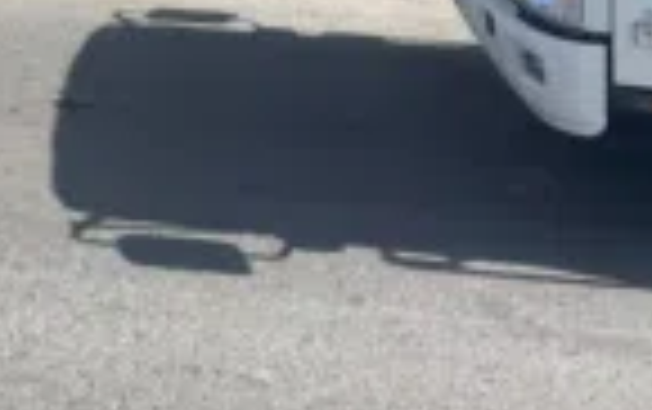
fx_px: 1352
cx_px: -4
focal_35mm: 76
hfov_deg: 25.7
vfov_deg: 14.2
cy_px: -428
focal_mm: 4.2
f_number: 1.6
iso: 32
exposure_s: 1/1618
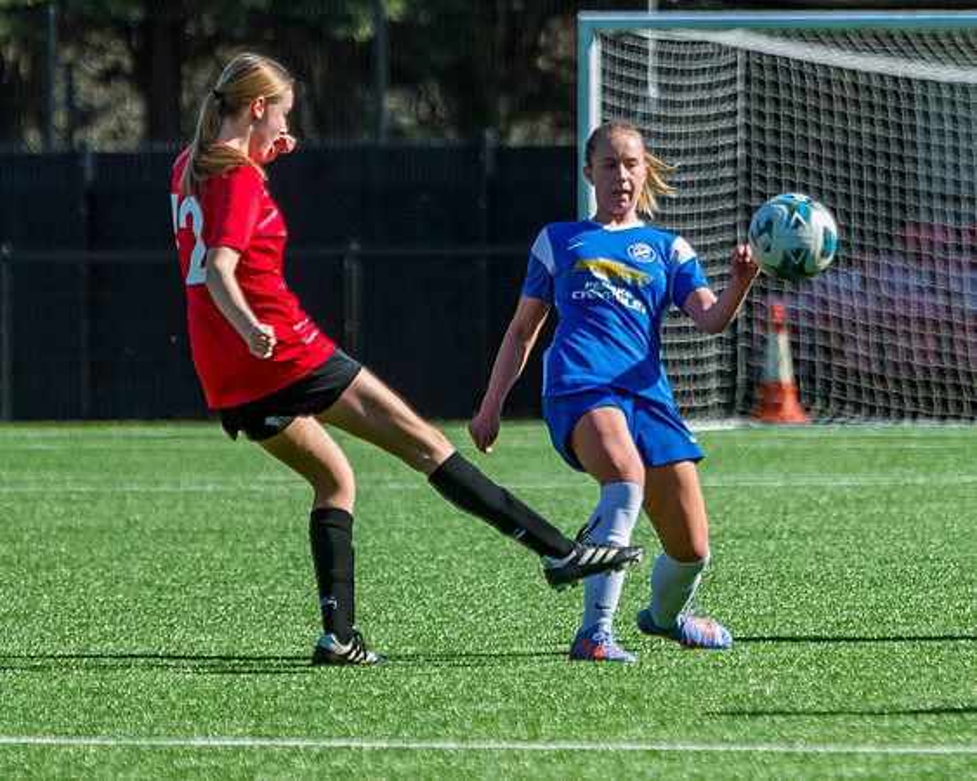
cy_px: 423
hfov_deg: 4.2
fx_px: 13344
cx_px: 549
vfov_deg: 3.4
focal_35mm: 462
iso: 400
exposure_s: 1/3200
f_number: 4
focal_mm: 220
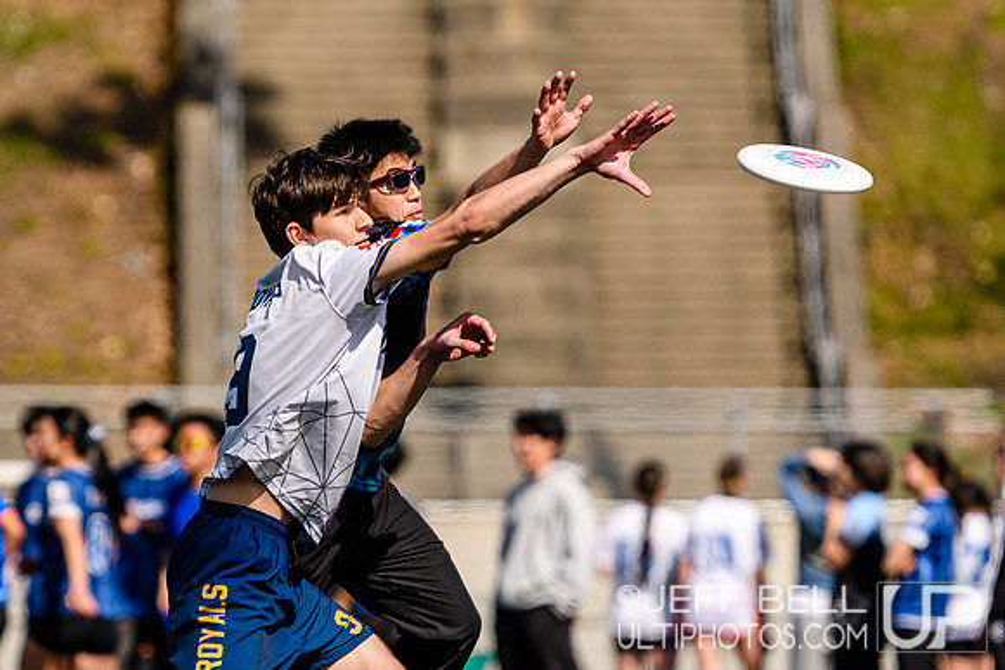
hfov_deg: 4.1
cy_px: 398
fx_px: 13916
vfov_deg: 2.8
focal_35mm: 498
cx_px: 282
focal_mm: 200
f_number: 3.2
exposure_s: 1/2500
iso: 100
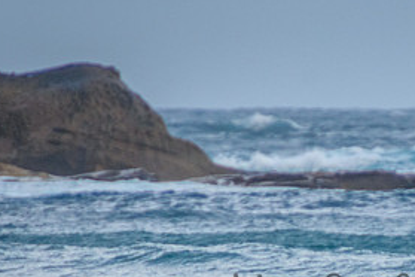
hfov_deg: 1.6
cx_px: 387
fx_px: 14754
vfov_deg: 1.1
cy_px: 284
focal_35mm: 1280
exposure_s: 1/1600
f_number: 5.6
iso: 720
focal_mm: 400
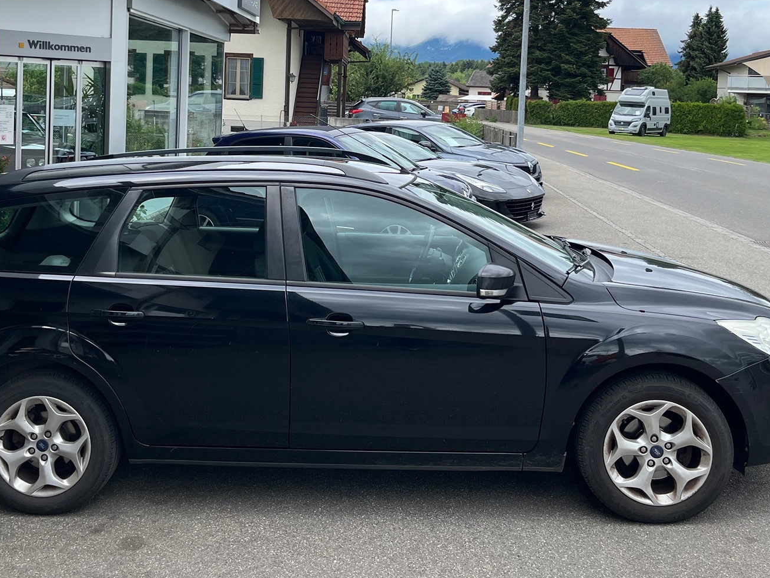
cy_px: 145
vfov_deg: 35.2
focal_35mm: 40
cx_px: 353
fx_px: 890
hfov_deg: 46.7
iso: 50
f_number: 1.6
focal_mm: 5.1
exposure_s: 1/3311
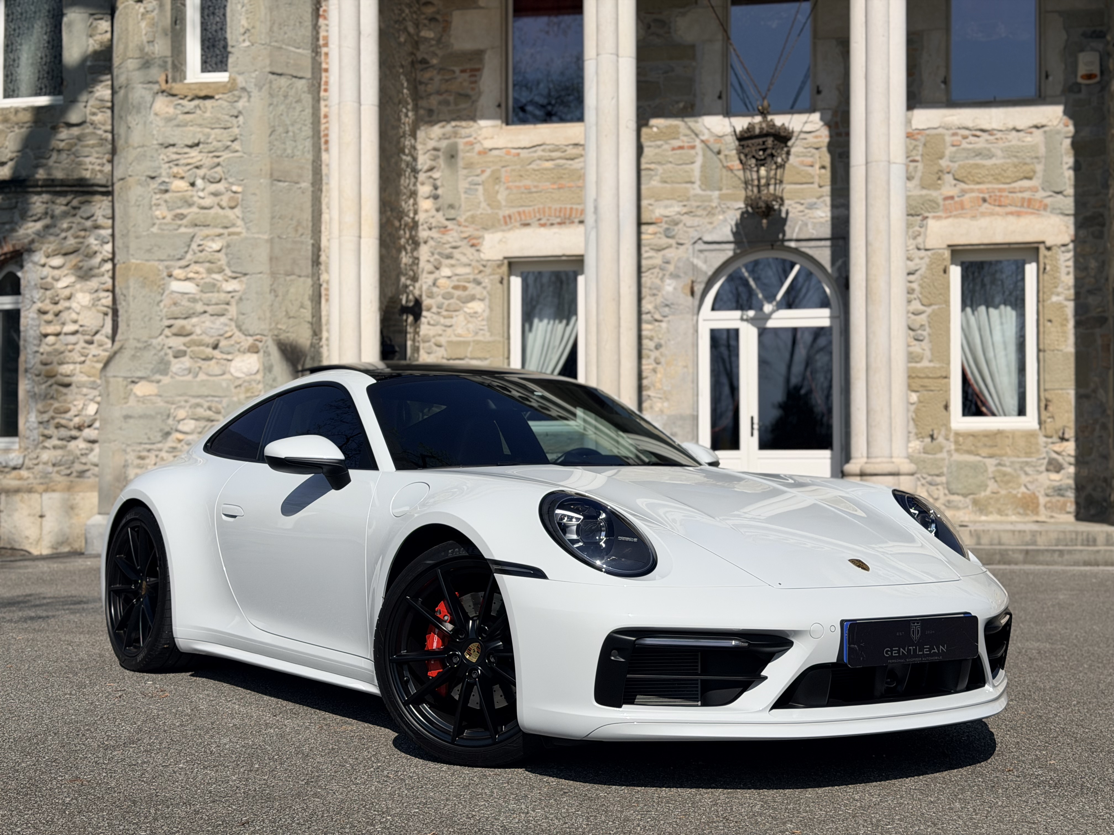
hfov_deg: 39.7
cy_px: 418
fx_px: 1545
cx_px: 557
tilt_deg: +2.0
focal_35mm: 48
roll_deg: +0.7
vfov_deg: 30.3
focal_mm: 6.76
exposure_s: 1/13333
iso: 64
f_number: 1.78
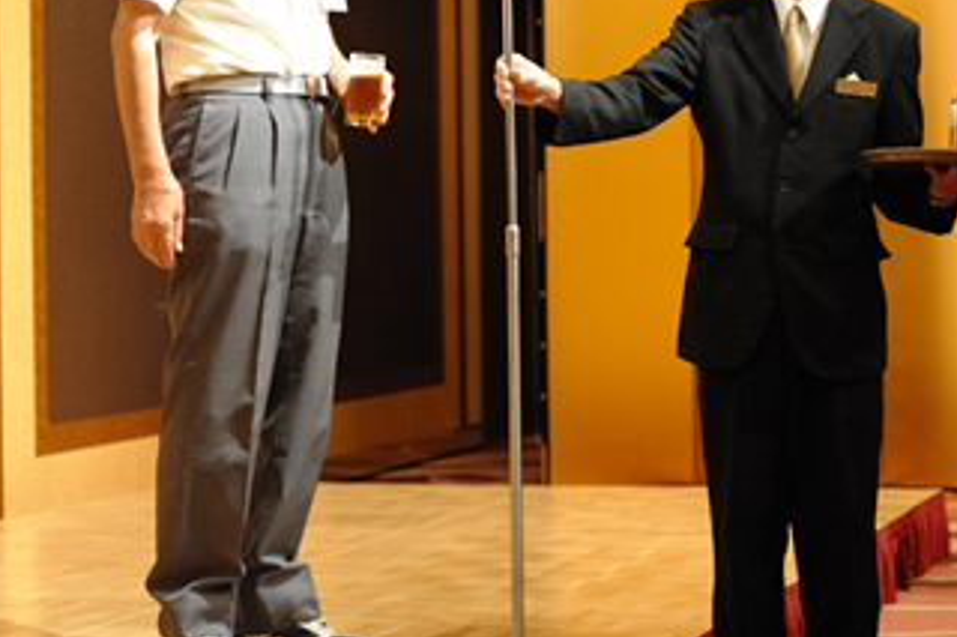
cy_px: 138
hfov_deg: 20.4
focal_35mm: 100
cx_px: 446
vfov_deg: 13.6
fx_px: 2657
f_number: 2.8
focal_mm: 50
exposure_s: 1/125
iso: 2200
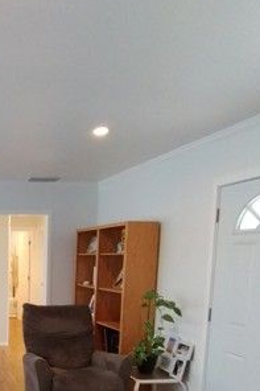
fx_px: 390
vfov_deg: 50.7
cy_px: 299
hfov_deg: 31.7
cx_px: -40
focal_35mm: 36
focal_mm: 1.66
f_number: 2.2
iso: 341
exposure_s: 1/30
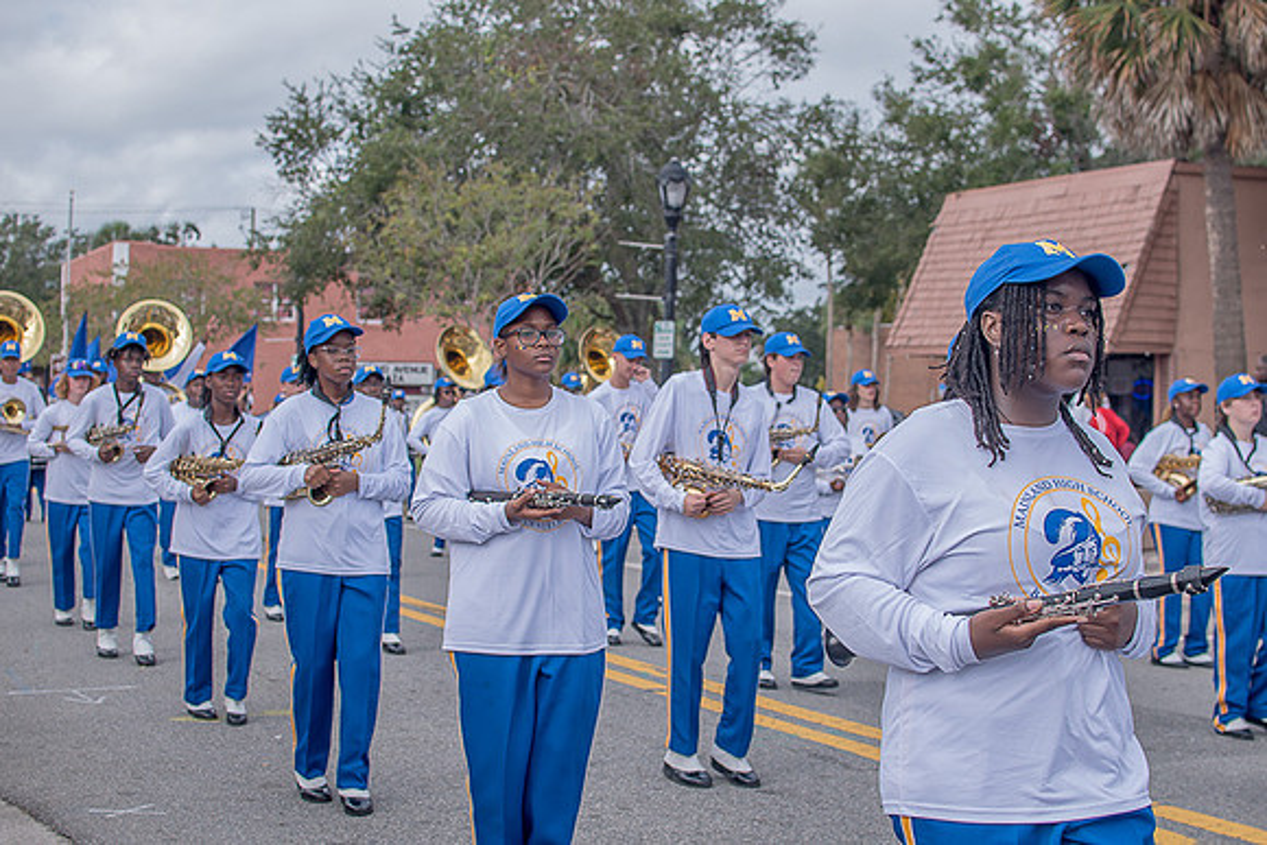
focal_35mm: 52
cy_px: 422
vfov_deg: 26.0
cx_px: 634
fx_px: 1830
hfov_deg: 38.2
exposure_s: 1/500
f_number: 4
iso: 100
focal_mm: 35
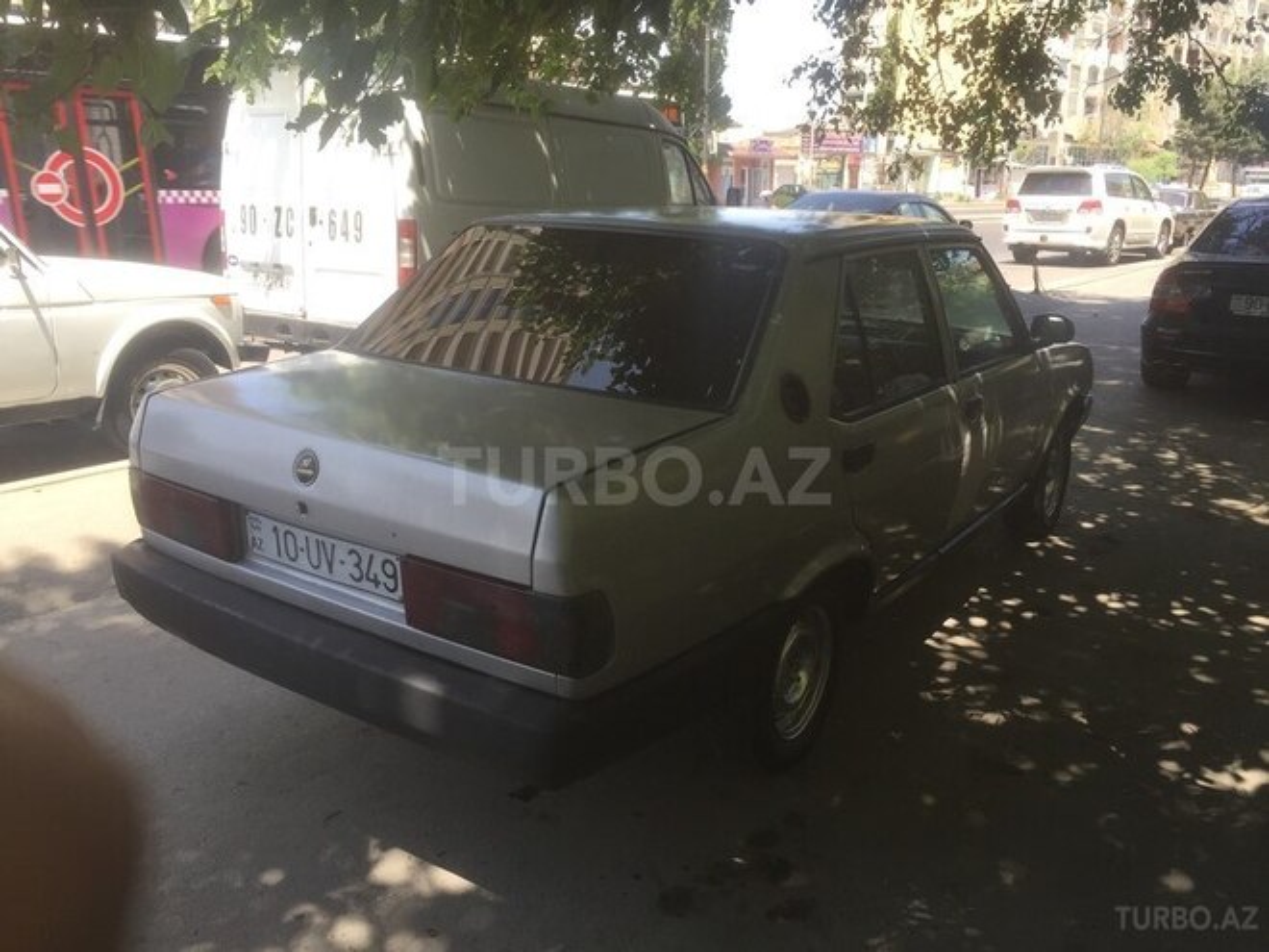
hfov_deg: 61.7
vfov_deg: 48.2
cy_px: 476
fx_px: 1063
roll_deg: -0.5
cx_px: 634
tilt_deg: -12.2
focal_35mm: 29
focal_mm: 4.15
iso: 32
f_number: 2.2
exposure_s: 1/377
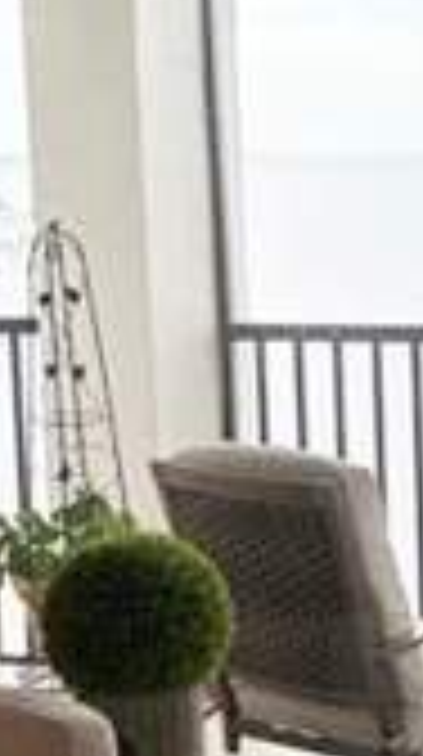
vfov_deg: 19.8
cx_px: 662
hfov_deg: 10.7
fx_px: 2162
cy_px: 468
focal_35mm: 108
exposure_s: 1/379
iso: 50
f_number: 1.6
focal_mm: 5.96
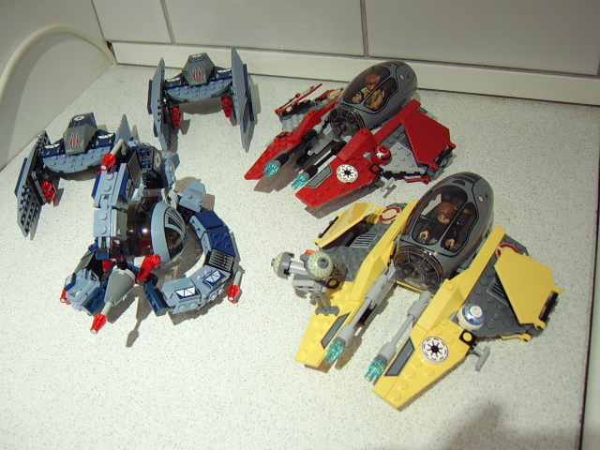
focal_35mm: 31
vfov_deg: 45.4
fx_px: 537
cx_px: 300
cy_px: 225
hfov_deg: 58.4
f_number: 2.7
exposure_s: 1/7
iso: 100
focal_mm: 8.13
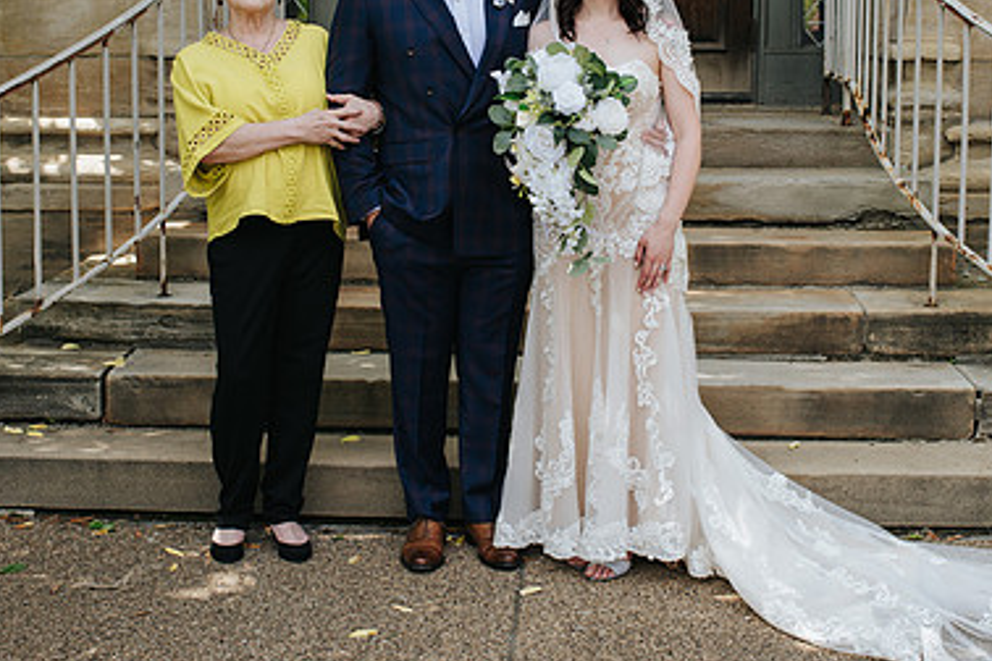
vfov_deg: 22.9
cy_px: 220
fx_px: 1626
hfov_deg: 33.9
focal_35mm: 59
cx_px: 462
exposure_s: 1/500
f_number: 3.5
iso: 140
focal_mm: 35
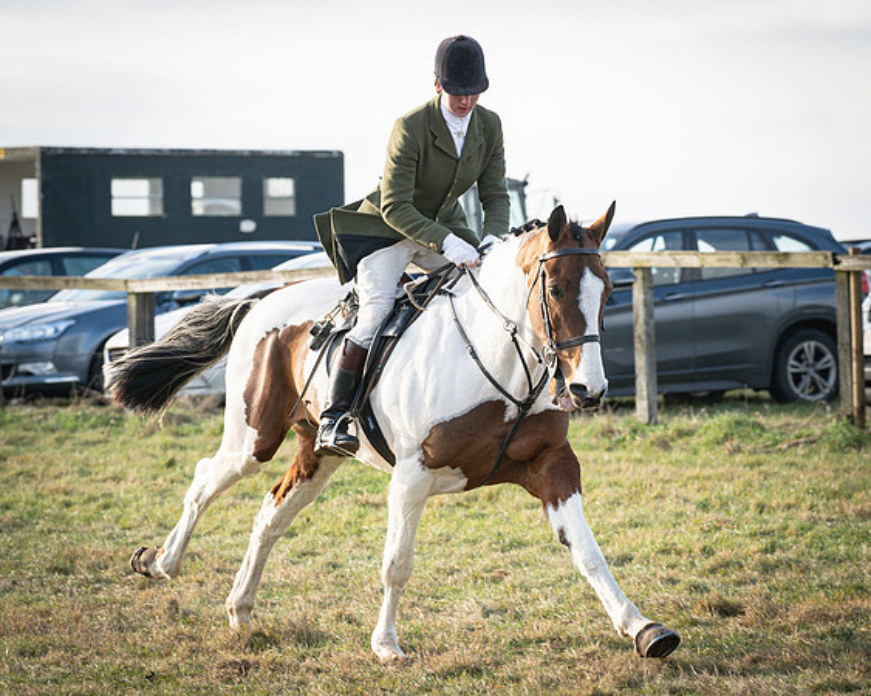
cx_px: 436
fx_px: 5578
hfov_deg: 8.9
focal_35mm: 216
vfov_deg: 7.1
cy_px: 373
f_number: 5
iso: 400
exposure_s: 1/850
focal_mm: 135
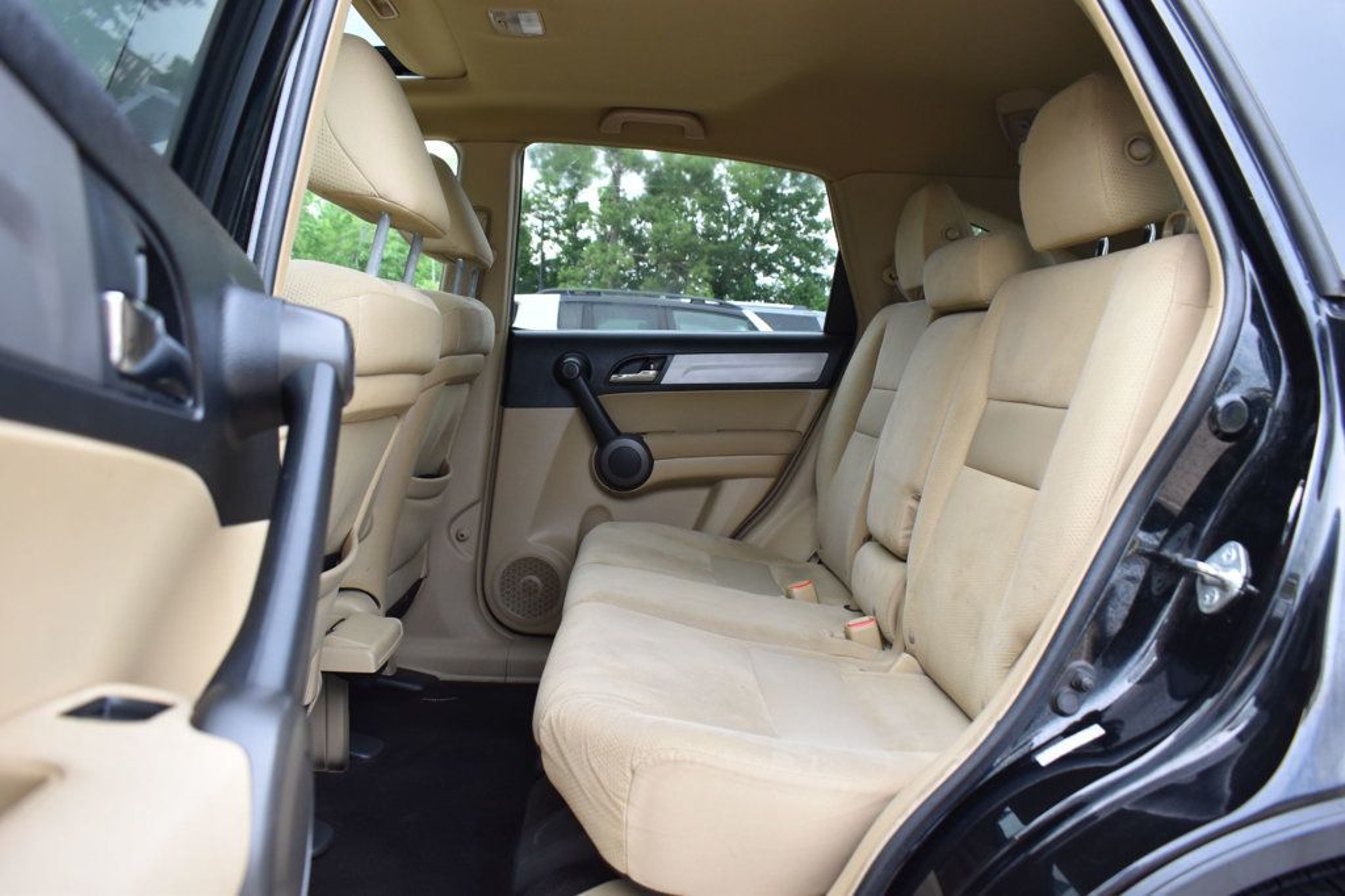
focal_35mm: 27
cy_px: 448
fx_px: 1008
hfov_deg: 67.4
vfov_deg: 47.9
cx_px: 672
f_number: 5.6
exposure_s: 1/125
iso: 450
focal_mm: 18
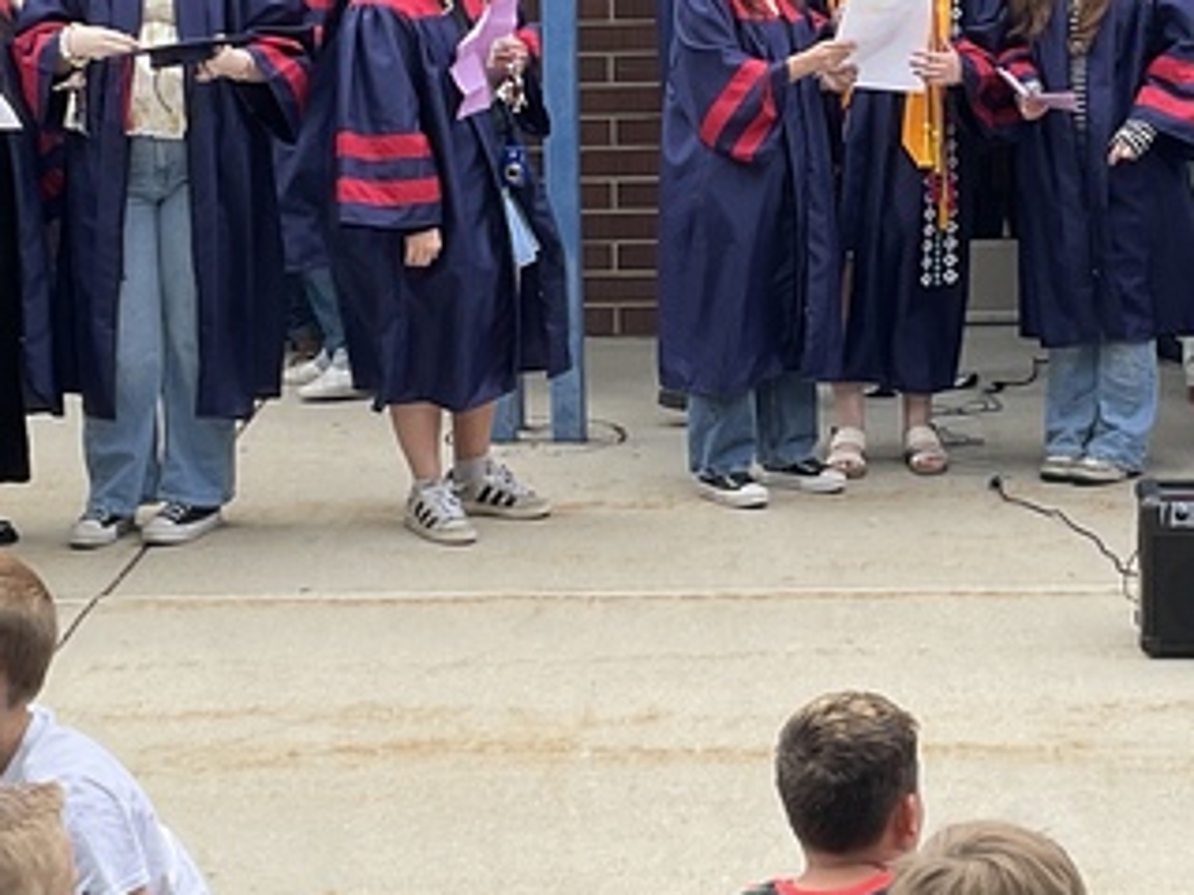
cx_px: 715
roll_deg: +0.5
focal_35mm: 93
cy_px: 262
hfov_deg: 21.1
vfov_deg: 15.8
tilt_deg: -5.8
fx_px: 3207
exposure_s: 1/495
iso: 16
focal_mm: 3
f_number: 1.8
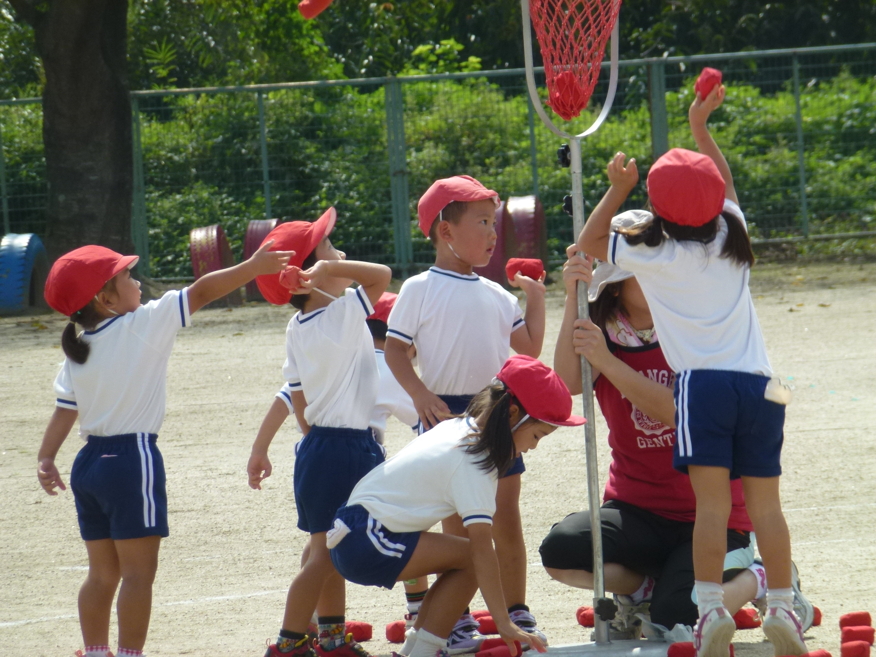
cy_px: 328
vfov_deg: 3.9
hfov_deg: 5.2
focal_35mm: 384
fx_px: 9718
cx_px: 438
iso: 125
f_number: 5.9
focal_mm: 68.8
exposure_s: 1/500
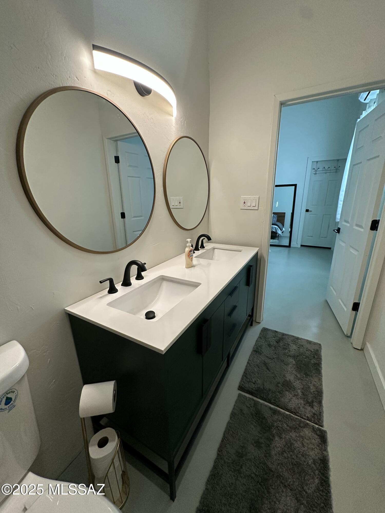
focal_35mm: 14
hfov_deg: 85.7
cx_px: 192
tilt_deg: -17.4
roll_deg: +1.7
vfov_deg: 102.1
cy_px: 256
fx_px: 208
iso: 250
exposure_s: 1/120
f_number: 2.2
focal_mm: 2.22
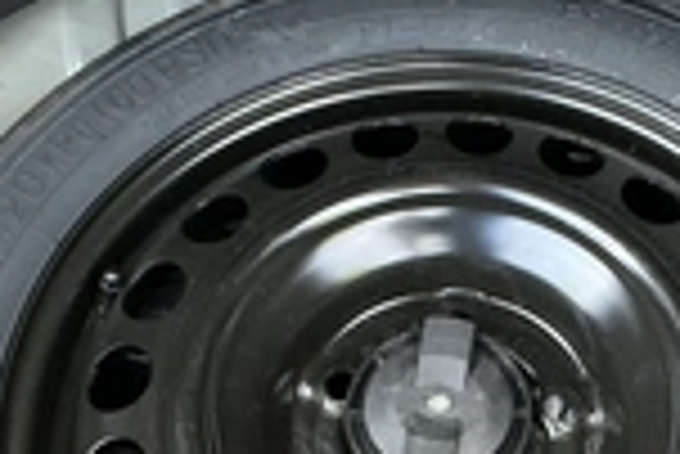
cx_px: 495
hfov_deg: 26.0
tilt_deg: -59.4
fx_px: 1456
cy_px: 396
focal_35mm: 77
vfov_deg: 17.5
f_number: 1.8
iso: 64
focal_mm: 3
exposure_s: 1/92
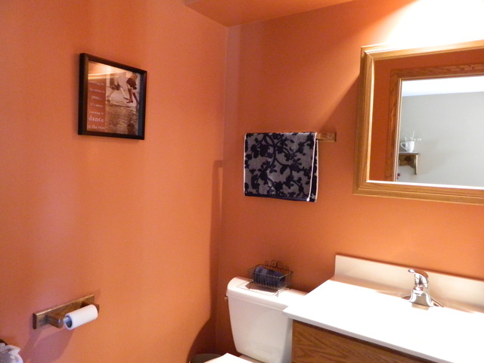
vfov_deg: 54.9
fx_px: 350
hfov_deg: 69.4
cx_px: 242
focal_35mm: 25
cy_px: 182
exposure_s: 1/10
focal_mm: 4.5
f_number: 3.1
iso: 800
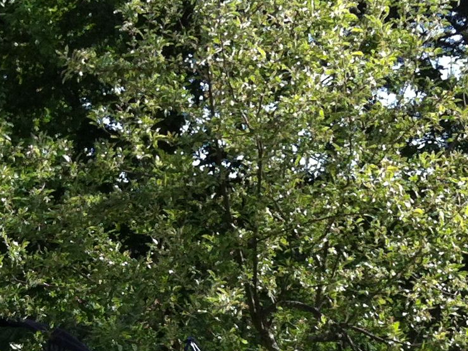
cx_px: -29
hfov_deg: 15.8
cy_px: 604
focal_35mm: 122
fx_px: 1649
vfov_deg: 11.4
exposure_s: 1/346
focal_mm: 3.85
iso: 80
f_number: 2.8
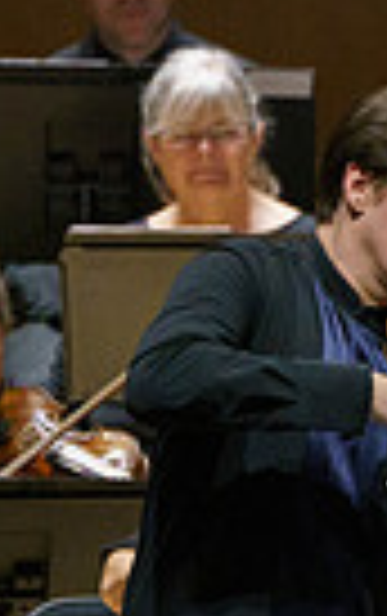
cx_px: 756
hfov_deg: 1.0
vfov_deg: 1.6
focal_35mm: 1346
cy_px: 703
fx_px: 22643
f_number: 6.3
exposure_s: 1/320
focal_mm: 312
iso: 3200
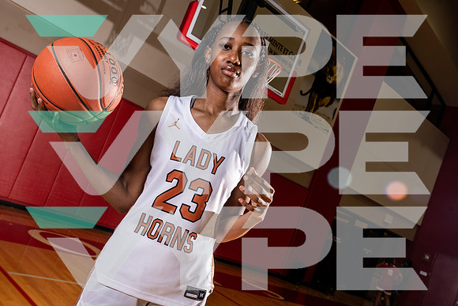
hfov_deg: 49.5
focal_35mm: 39
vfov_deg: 34.2
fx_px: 496
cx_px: 229
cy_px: 153
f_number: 8
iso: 800
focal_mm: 39
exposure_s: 1/250
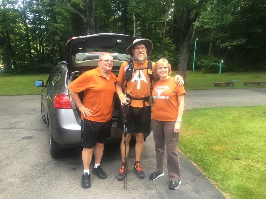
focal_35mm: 29
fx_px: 223
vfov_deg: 48.2
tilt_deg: -10.9
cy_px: 100
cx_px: 133
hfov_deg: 61.7
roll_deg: -2.2
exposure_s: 1/30
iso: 25
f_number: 2.2
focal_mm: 4.15
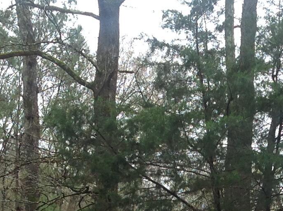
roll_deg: -2.0
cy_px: 365
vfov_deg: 10.5
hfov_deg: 14.7
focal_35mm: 133
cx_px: 244
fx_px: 1085
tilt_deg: +4.0
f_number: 2.4
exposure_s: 1/125
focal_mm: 4.28
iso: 50
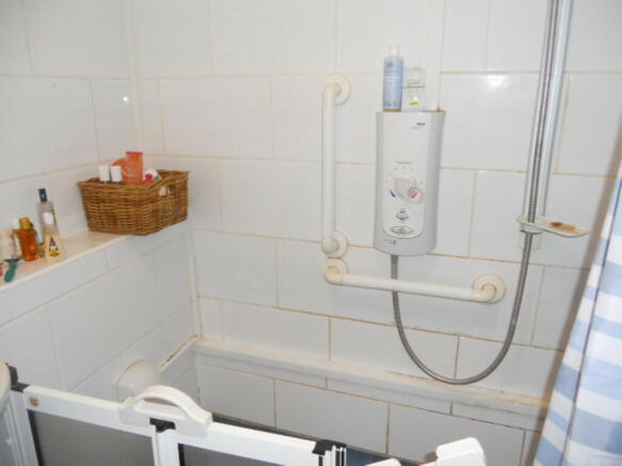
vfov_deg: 51.3
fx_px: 485
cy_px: 233
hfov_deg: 65.3
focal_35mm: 27
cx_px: 311
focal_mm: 4.9
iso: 200
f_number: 3.2
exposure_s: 1/25
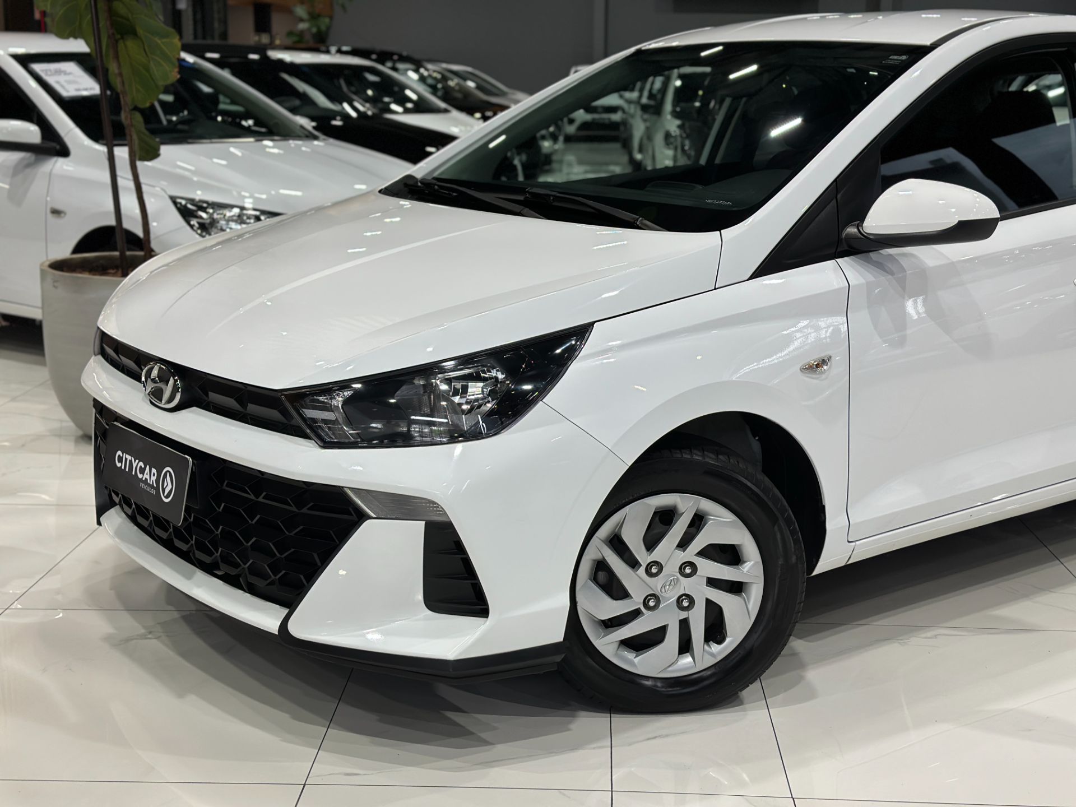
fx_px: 1492
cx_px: 538
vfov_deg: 30.3
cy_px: 404
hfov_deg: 39.7
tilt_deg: -12.7
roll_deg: -0.3
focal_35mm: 48
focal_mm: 6.86
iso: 100
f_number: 1.78
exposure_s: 1/170
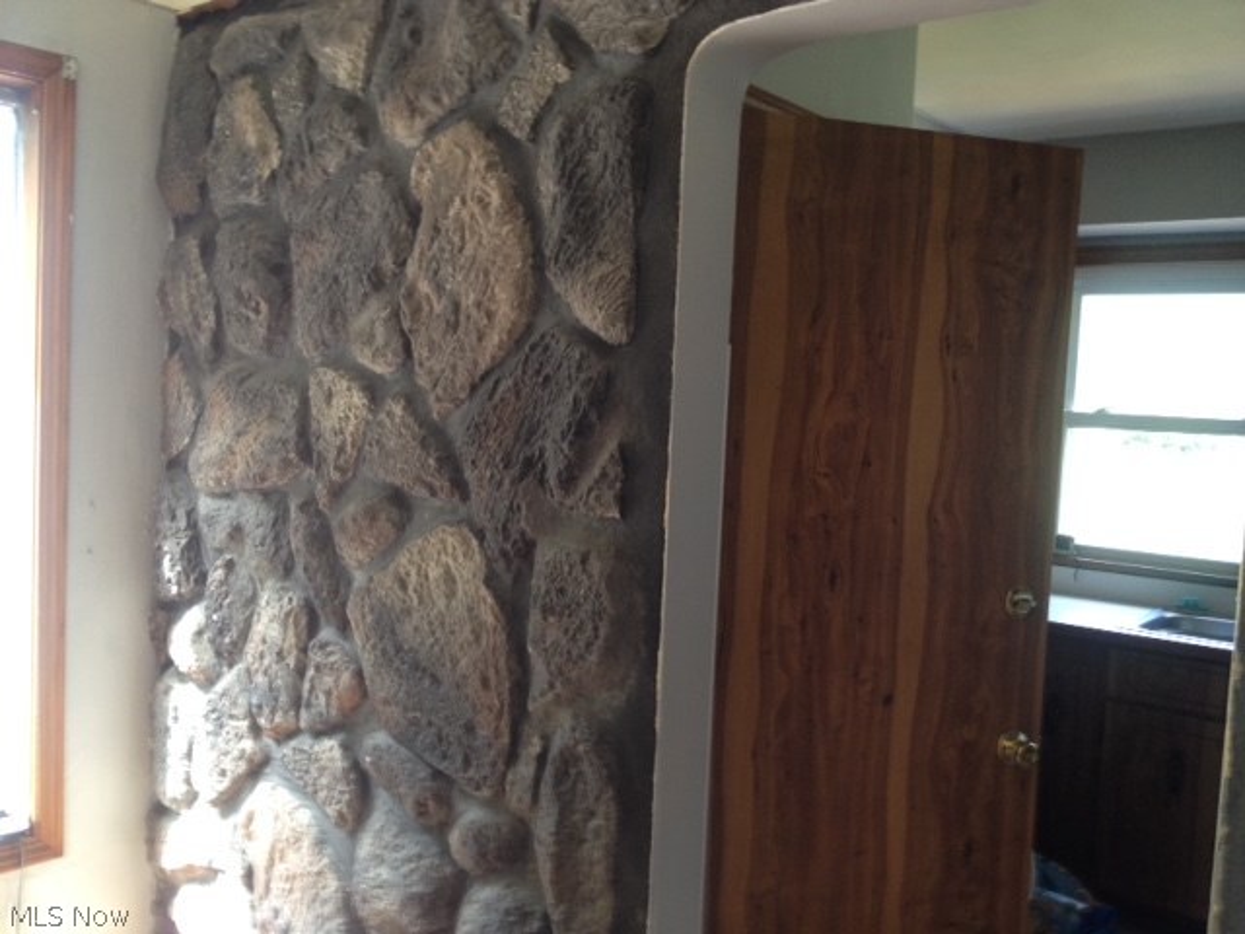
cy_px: 467
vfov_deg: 40.7
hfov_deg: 52.6
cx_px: 622
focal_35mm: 35
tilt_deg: -7.1
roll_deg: -0.5
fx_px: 1259
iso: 100
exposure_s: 1/20
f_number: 2.4
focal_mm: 4.28
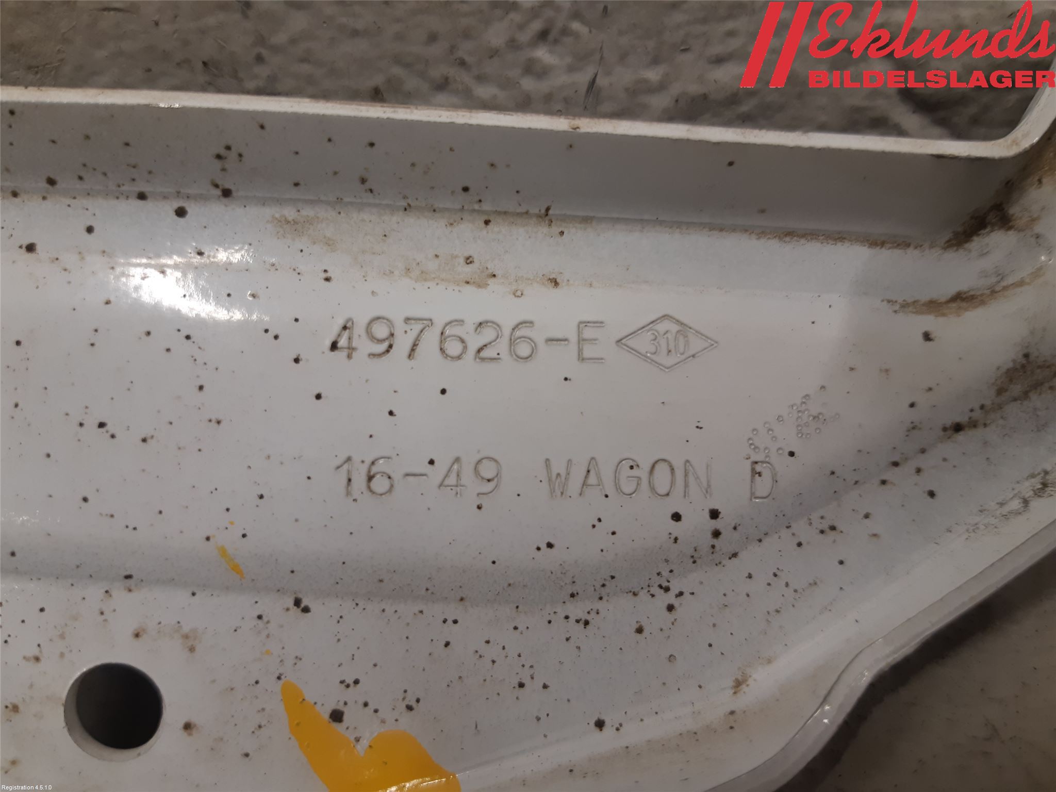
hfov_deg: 67.3
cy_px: 396
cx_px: 528
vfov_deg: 53.1
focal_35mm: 26
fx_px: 793
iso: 64
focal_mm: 3.93
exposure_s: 1/50
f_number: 1.7
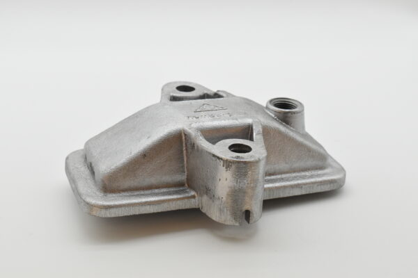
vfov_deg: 21.6
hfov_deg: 31.9
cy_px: 139
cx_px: 209
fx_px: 731
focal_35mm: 63
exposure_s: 1/1250
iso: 1600
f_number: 8
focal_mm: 42
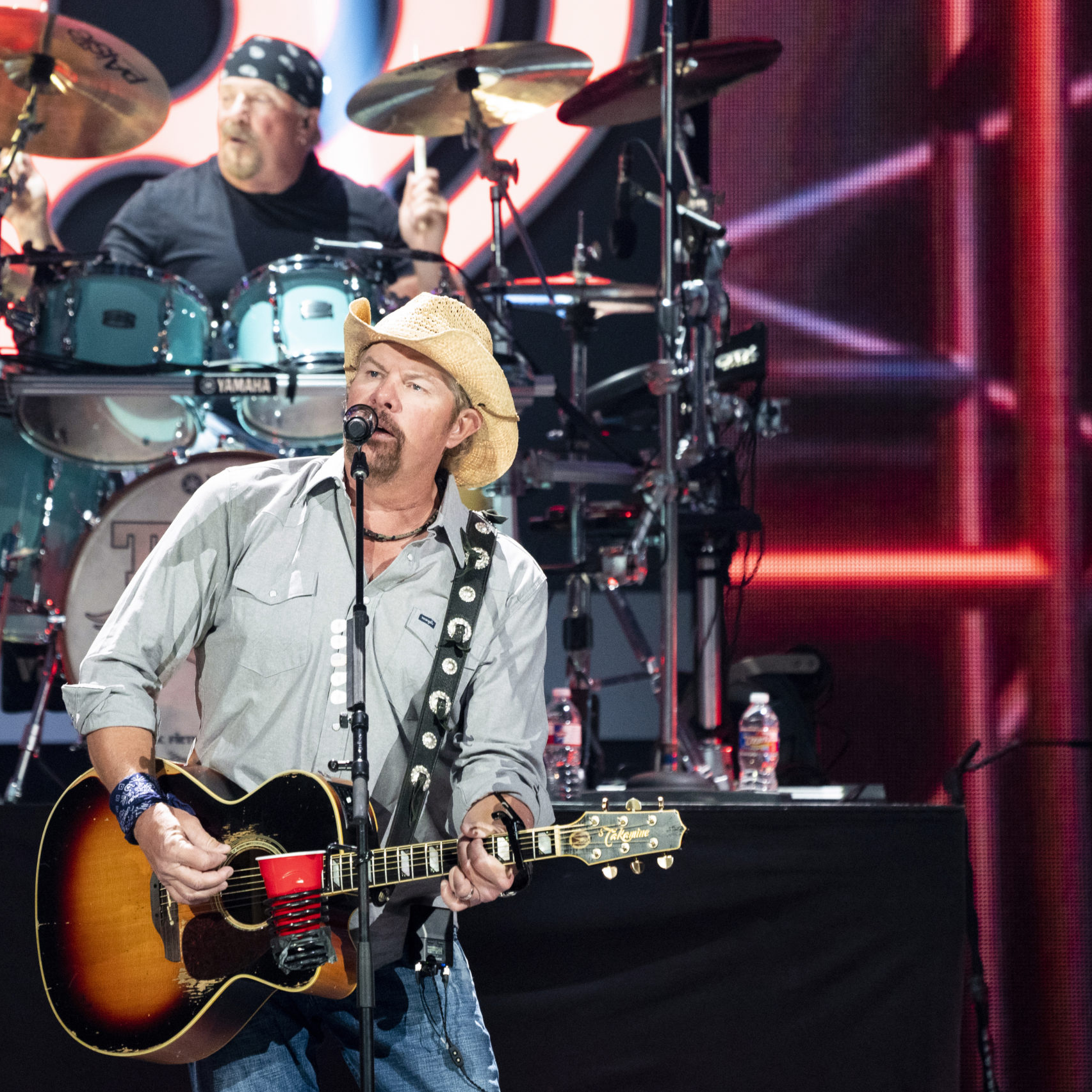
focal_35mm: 379
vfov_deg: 4.6
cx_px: 312
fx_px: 13527
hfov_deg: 4.6
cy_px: 546
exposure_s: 1/160
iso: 5000
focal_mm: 297
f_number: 5.6
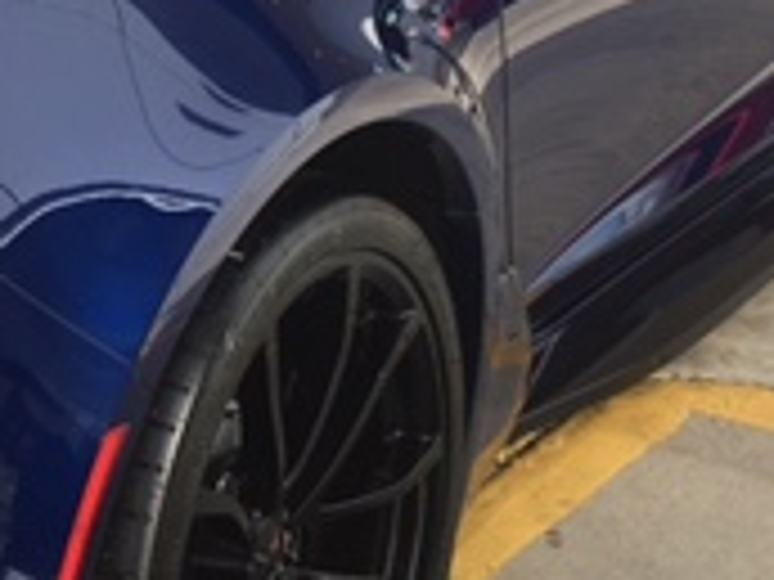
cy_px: 292
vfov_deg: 13.7
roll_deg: +1.3
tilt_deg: -22.8
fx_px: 2415
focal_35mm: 108
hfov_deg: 17.1
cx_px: -252
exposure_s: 1/478
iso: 25
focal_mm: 4.15
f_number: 2.2
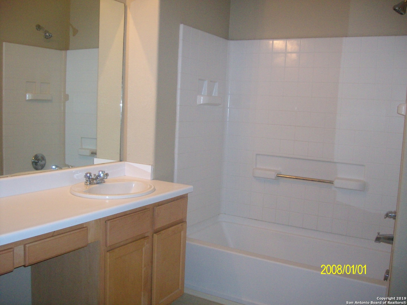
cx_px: 204
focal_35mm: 35
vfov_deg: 40.7
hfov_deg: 52.6
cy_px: 152
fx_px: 412
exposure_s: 1/40
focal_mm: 5.8
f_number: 2.8
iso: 200
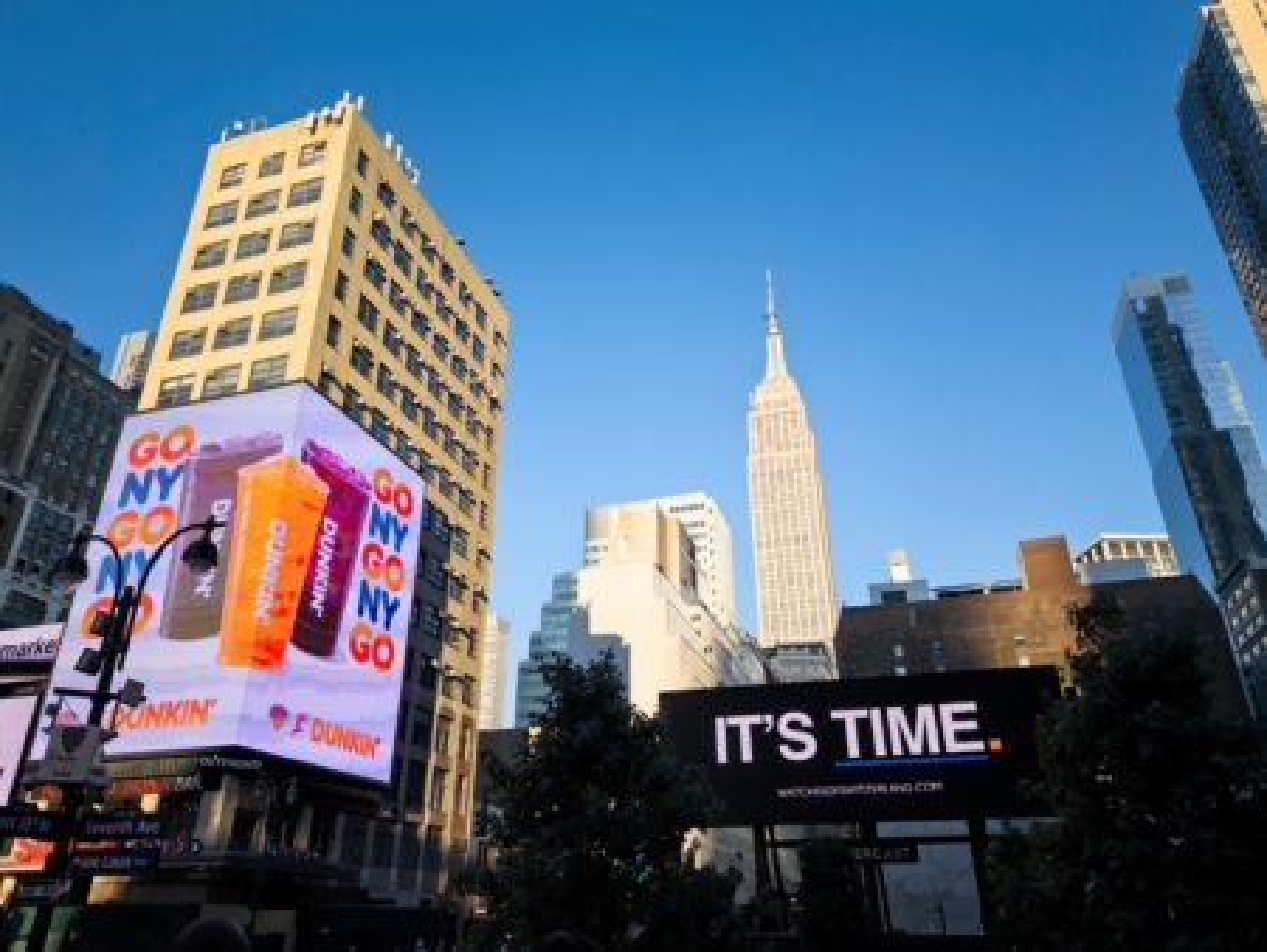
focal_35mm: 24
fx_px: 879
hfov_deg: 71.6
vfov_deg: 56.9
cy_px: 476
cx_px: 634
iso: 50
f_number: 1.78
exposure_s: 1/8130
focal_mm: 6.76
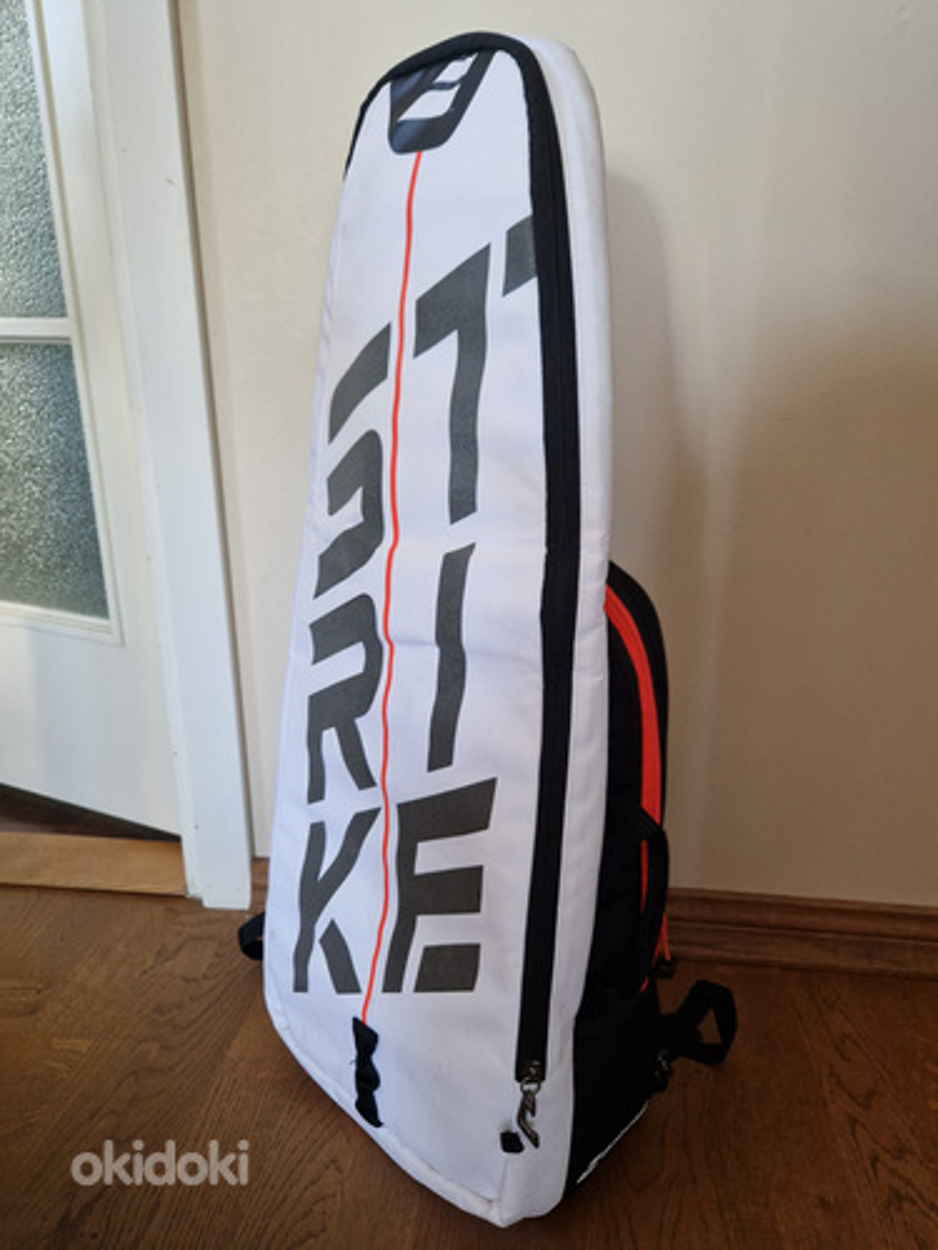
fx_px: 831
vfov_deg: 73.9
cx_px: 469
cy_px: 625
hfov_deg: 58.9
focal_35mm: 23
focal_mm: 5.4
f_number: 1.8
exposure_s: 1/100
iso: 80
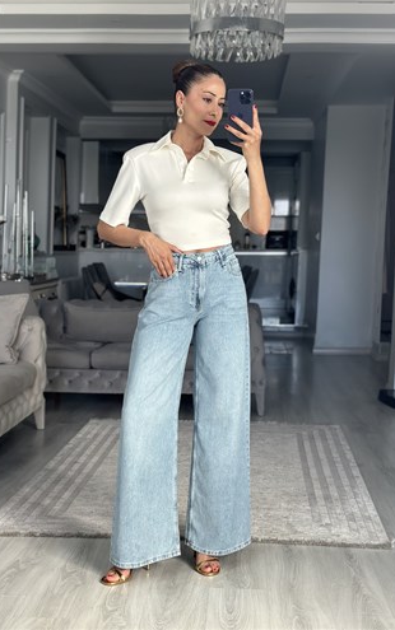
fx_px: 894
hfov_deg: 24.9
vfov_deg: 38.8
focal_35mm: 52
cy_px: 309
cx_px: 186
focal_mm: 6.86
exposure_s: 1/172
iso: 100
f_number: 1.78
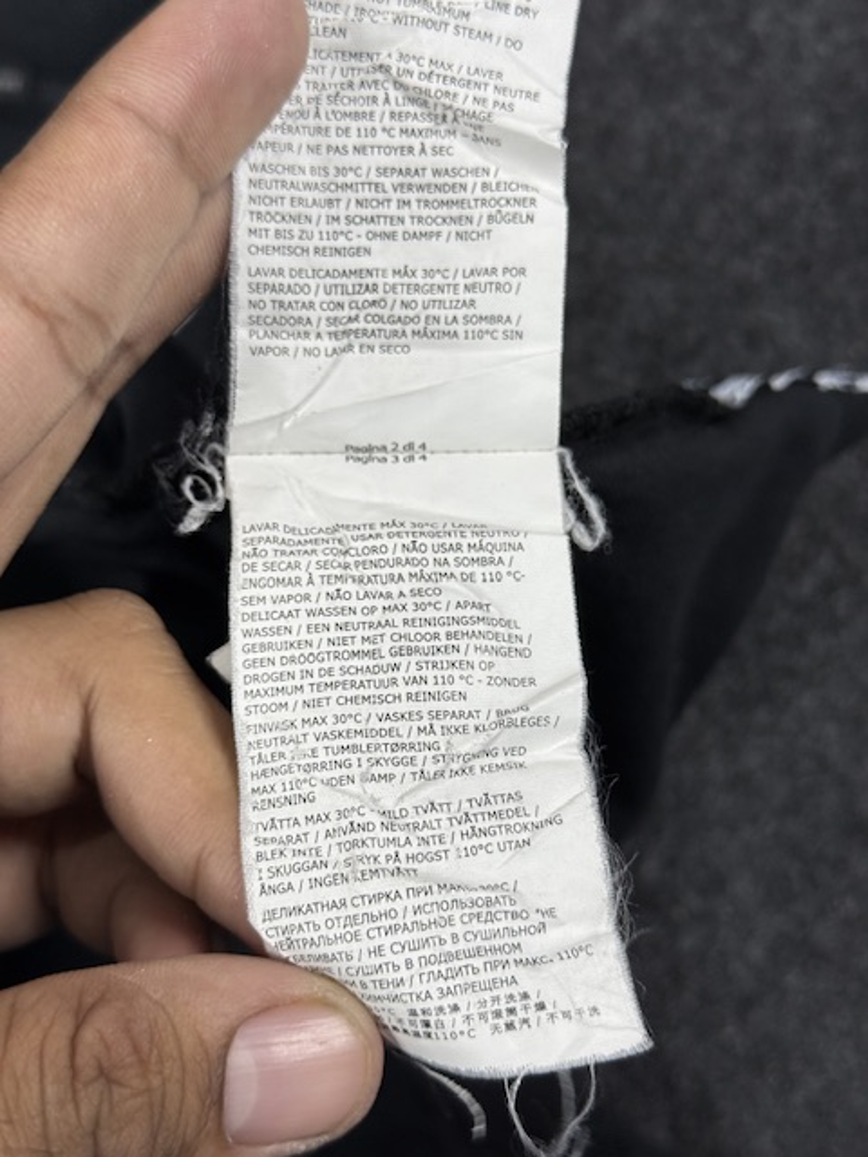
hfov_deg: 30.3
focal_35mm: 48
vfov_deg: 39.7
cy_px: 578
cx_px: 434
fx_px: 1605
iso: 50
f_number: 1.78
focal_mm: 6.76
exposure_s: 1/100
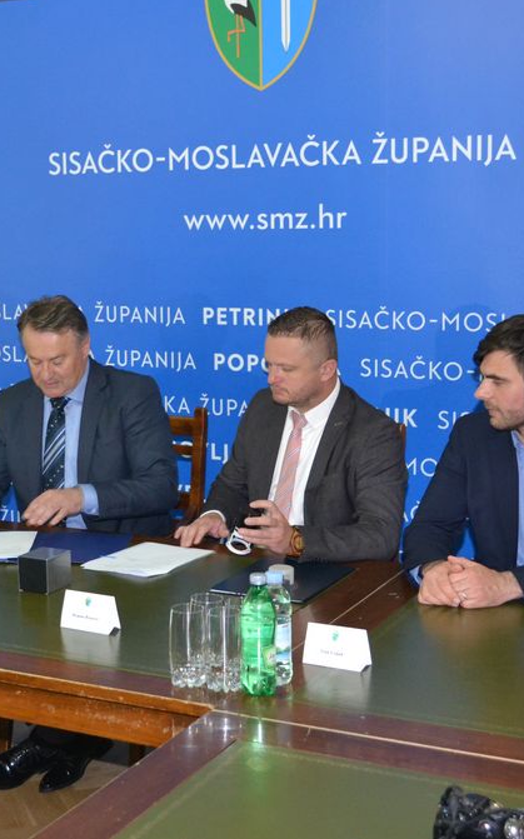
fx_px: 1280
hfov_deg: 22.9
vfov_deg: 36.3
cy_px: 414
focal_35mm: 56
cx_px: 128
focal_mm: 24
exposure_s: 1/60
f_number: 4
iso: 2200
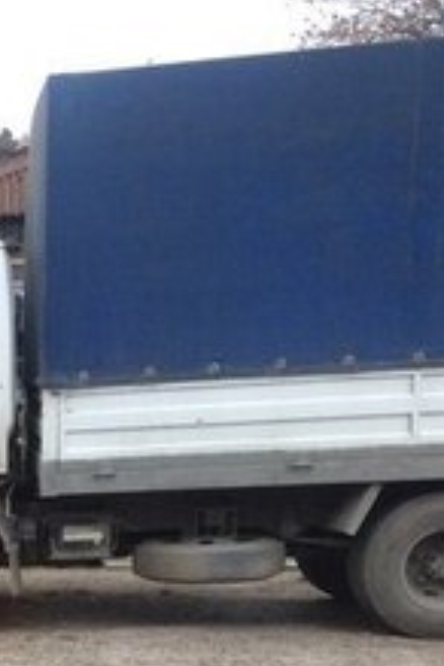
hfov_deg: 12.5
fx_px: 1683
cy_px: 728
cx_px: -535
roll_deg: +1.9
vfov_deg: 21.3
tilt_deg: -14.1
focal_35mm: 91
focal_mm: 4.15
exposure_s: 1/33
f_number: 2.2
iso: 64
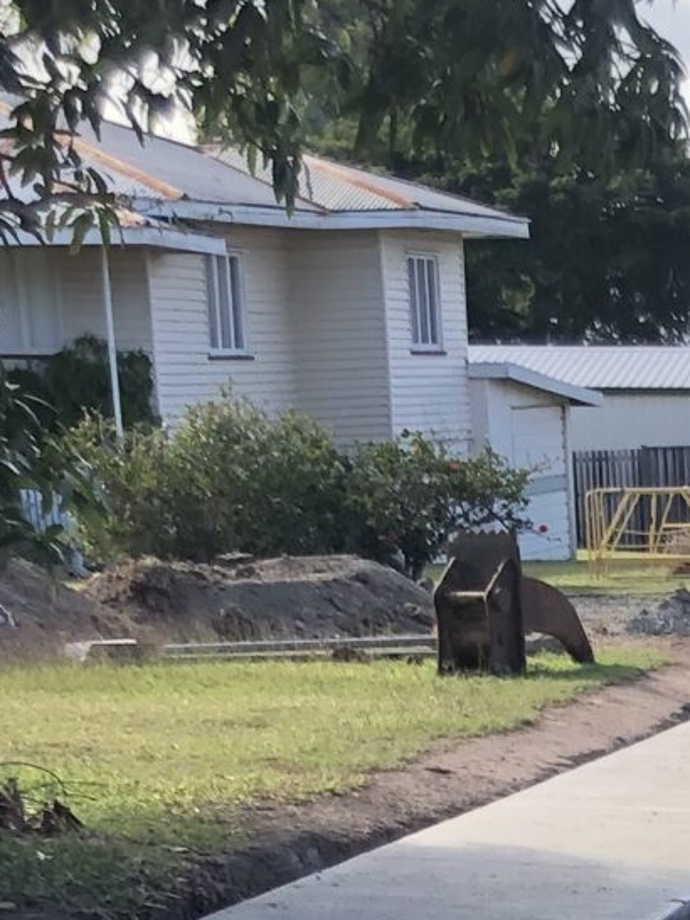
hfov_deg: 10.8
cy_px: 1544
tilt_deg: -18.5
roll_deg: -0.4
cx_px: 1139
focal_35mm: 131
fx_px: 3483
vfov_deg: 13.8
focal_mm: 3.99
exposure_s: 1/433
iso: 20
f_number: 1.8
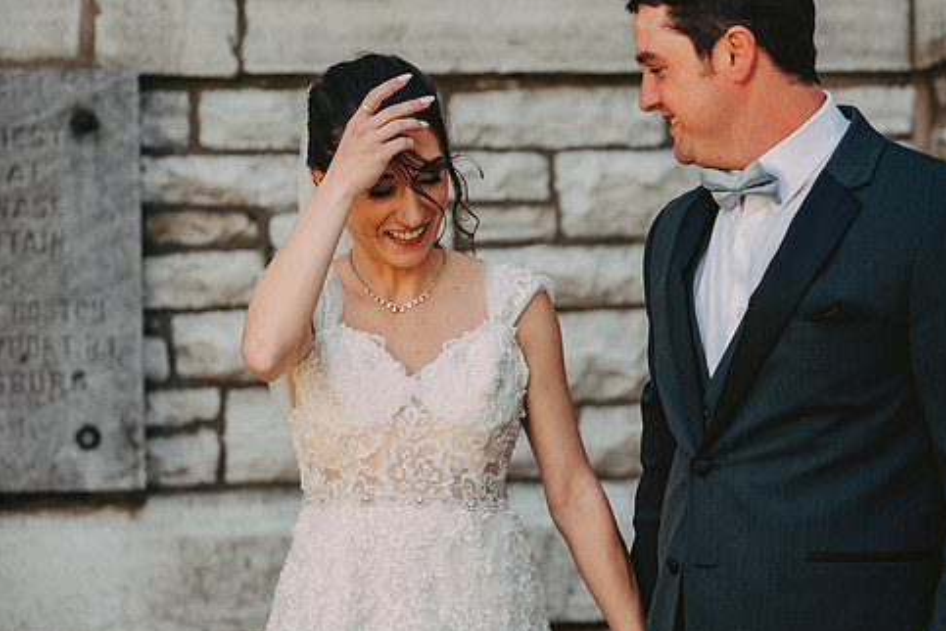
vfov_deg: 12.0
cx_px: 535
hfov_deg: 17.9
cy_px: 283
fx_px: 2995
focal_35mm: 114
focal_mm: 95
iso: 1600
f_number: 2.8
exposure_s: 1/2000
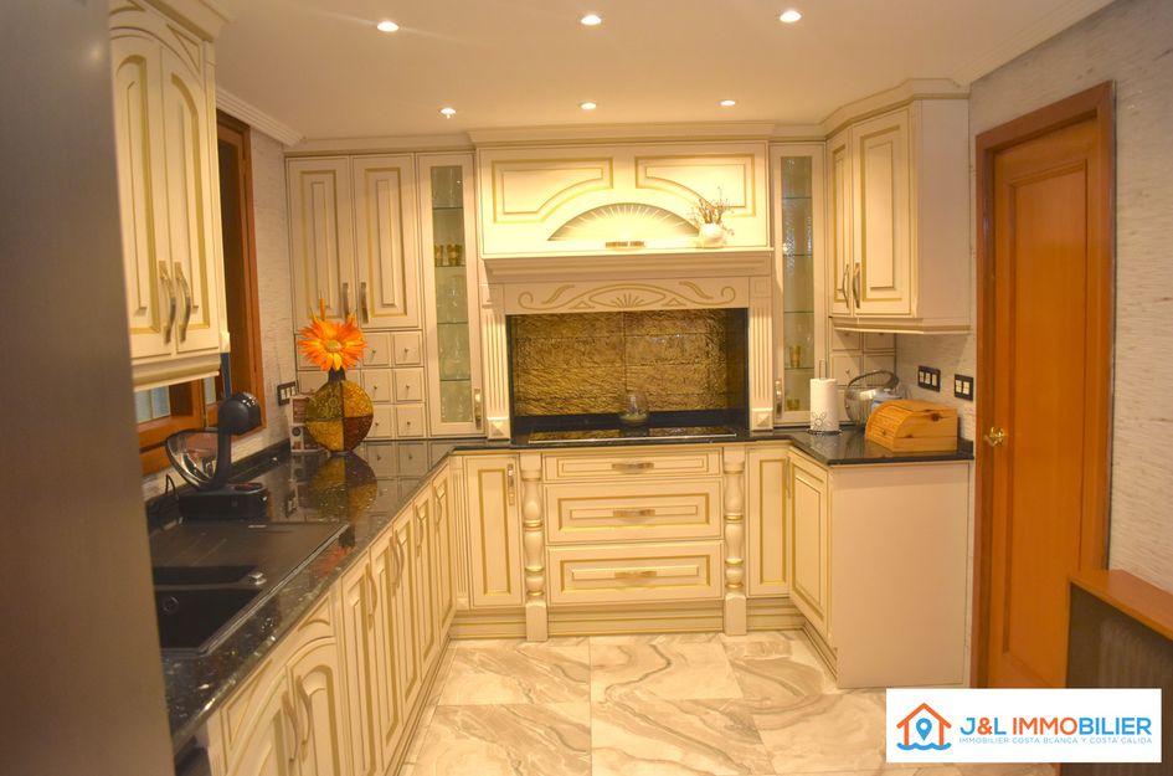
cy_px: 388
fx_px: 878
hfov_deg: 67.5
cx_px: 586
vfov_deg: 47.7
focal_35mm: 27
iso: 800
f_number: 3.5
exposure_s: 1/160
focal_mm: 18
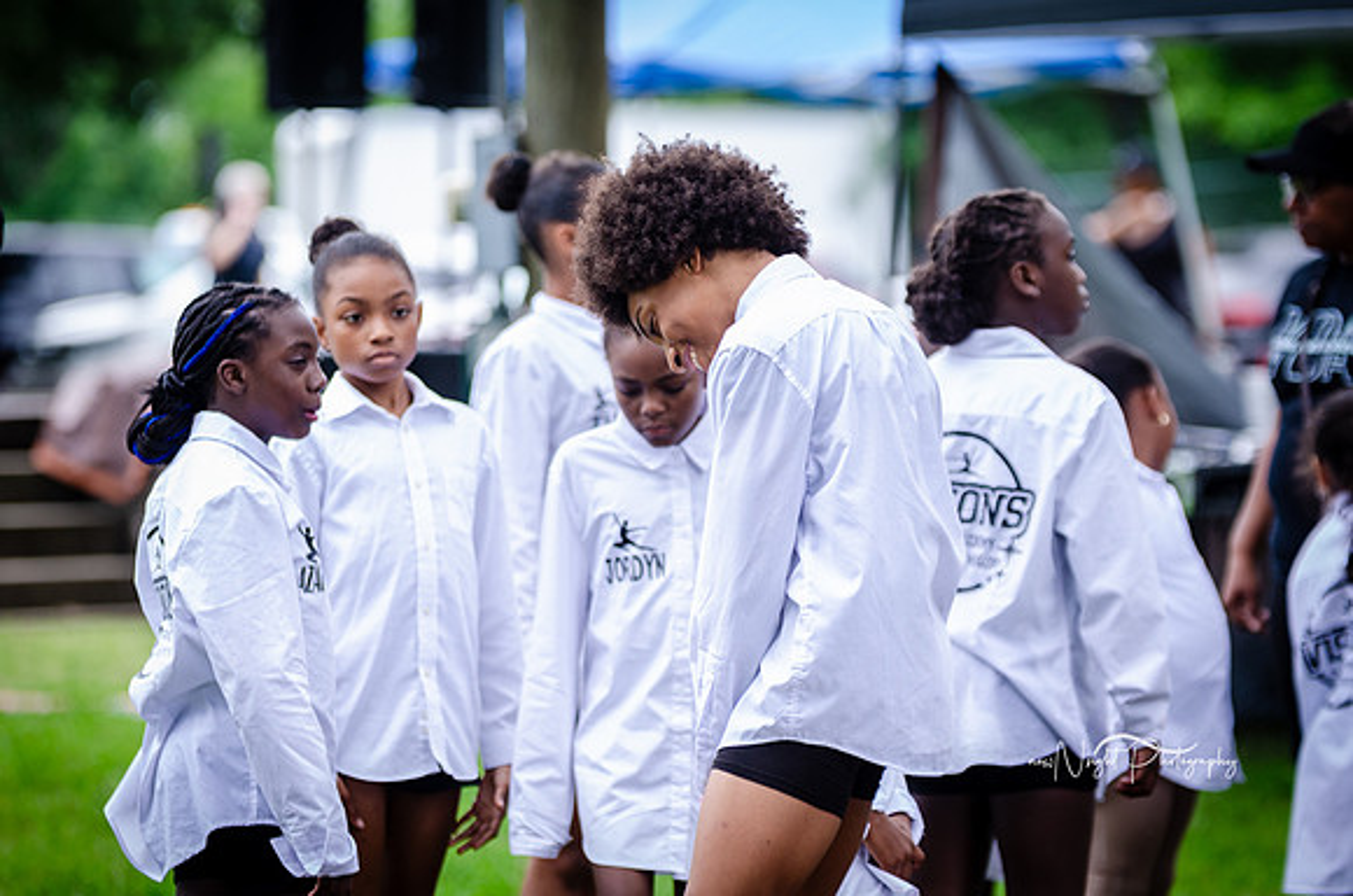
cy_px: 448
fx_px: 9000
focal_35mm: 240
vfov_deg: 5.7
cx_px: 676
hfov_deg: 8.6
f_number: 3.5
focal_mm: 160
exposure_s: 1/640
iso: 400
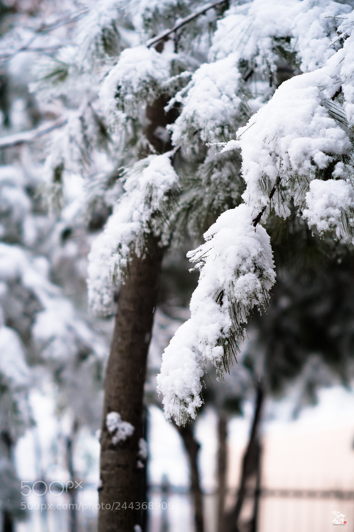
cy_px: 266
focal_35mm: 38
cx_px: 177
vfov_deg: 50.7
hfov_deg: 35.0
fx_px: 561
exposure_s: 1/125
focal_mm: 25
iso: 500
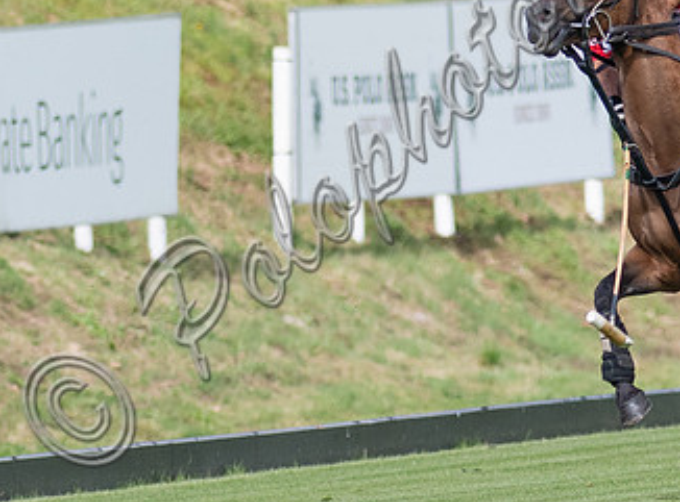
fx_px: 33947
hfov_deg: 1.1
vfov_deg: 0.8
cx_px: 668
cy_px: 236
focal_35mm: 1737
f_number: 2.8
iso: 250
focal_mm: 300
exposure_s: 1/3200
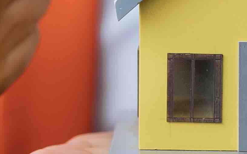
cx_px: -23
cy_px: 43
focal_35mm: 288
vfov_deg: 4.6
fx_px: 1941
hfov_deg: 7.2
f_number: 2.8
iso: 160
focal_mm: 38.3
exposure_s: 1/200
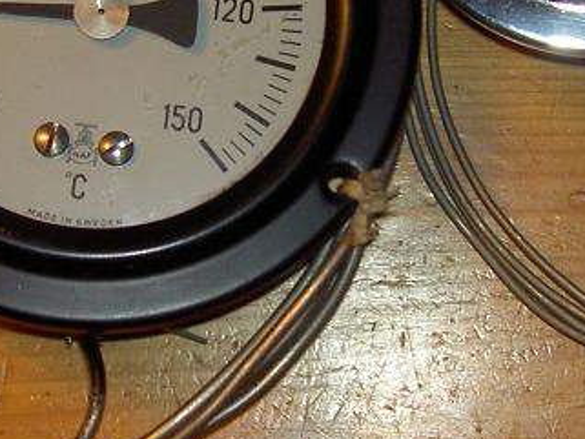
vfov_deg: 10.8
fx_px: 2316
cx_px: 285
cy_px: 156
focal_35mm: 137
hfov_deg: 14.4
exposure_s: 1/60
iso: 100
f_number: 2.8
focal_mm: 8
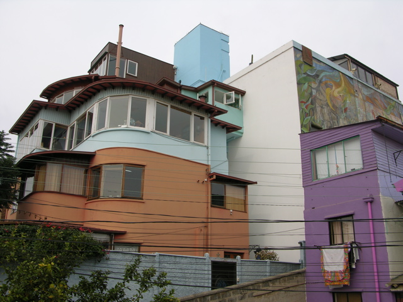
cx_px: 202
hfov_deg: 52.6
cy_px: 151
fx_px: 407
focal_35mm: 35
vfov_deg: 40.7
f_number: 5.6
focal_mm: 8.9
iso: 50
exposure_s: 1/195
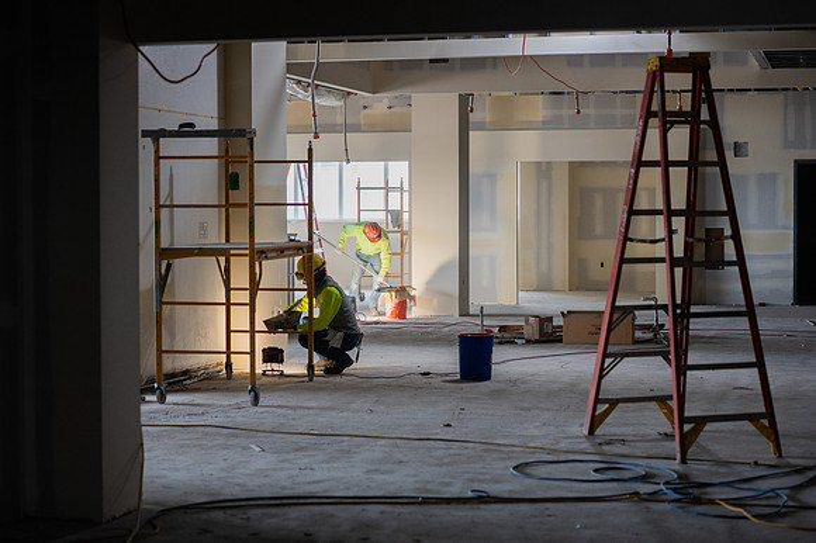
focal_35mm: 72
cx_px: 408
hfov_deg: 27.9
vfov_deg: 18.8
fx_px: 1640
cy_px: 272
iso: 2000
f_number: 3.5
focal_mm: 70
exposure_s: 1/400
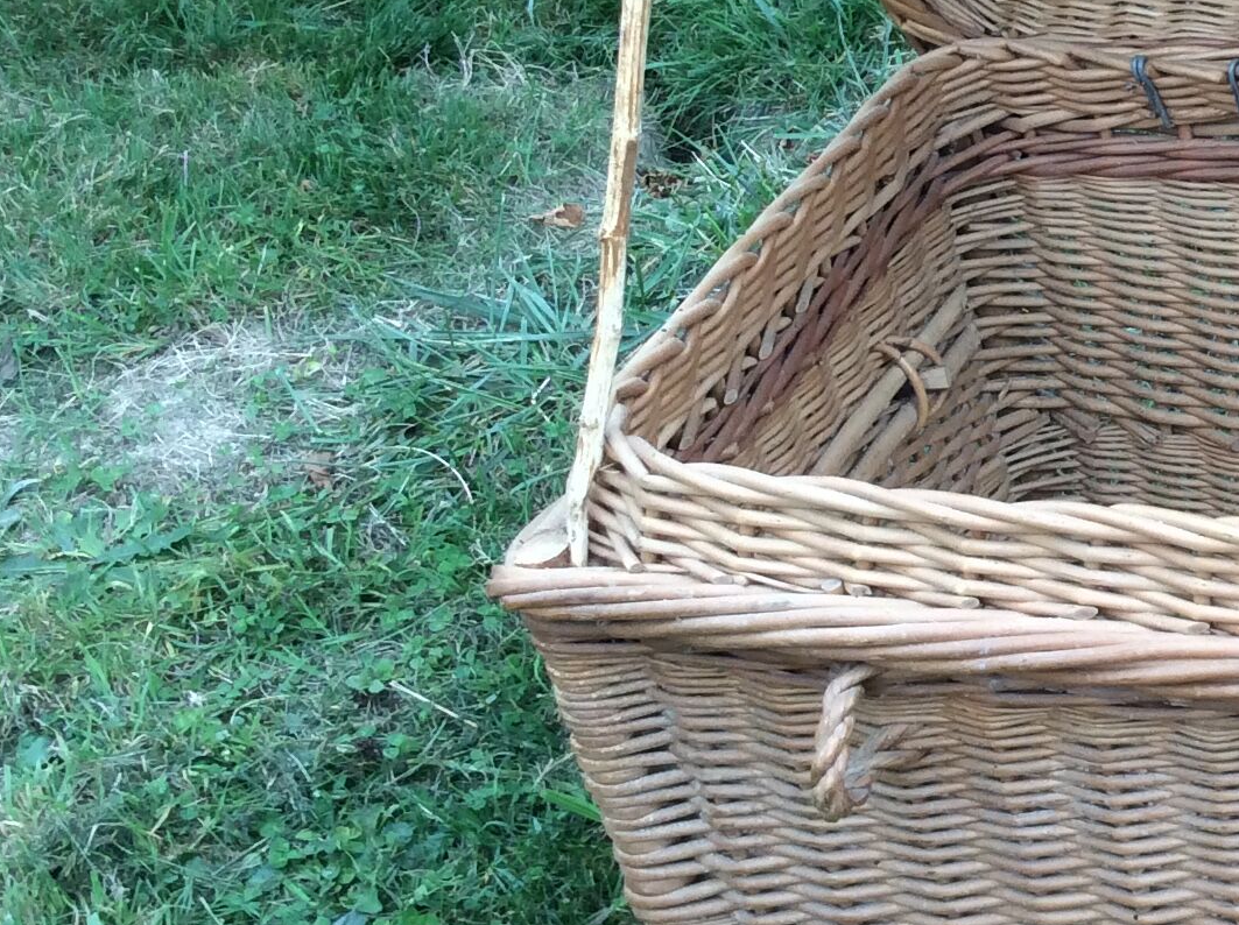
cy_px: 277
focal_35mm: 78
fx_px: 2788
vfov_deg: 18.8
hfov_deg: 23.2
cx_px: 1428
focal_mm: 3.3
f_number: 2.4
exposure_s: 1/100
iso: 50
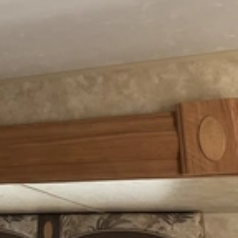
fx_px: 552
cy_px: 43
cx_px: 20
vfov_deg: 23.9
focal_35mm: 71
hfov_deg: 23.6
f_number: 1.8
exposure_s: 1/113
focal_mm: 3
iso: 64
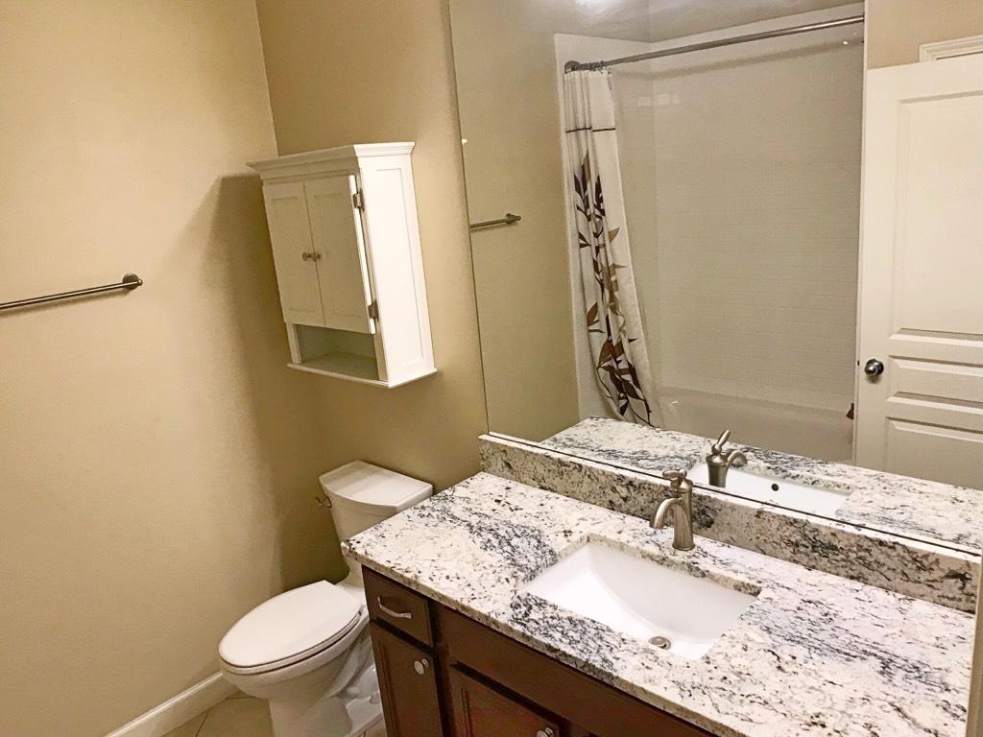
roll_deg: +5.5
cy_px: 368
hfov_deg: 49.0
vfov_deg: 37.7
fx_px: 1079
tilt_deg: -15.6
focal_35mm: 38
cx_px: 492
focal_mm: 3.99
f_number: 1.8
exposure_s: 1/30
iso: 32
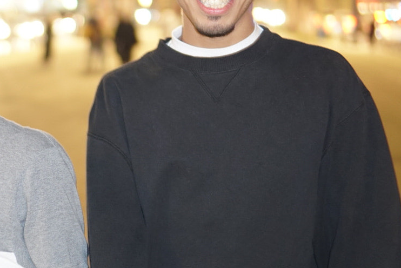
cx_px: -11
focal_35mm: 97
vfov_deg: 14.1
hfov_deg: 20.3
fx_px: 1081
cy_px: 130
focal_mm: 30
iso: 500
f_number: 1.4
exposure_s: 1/13
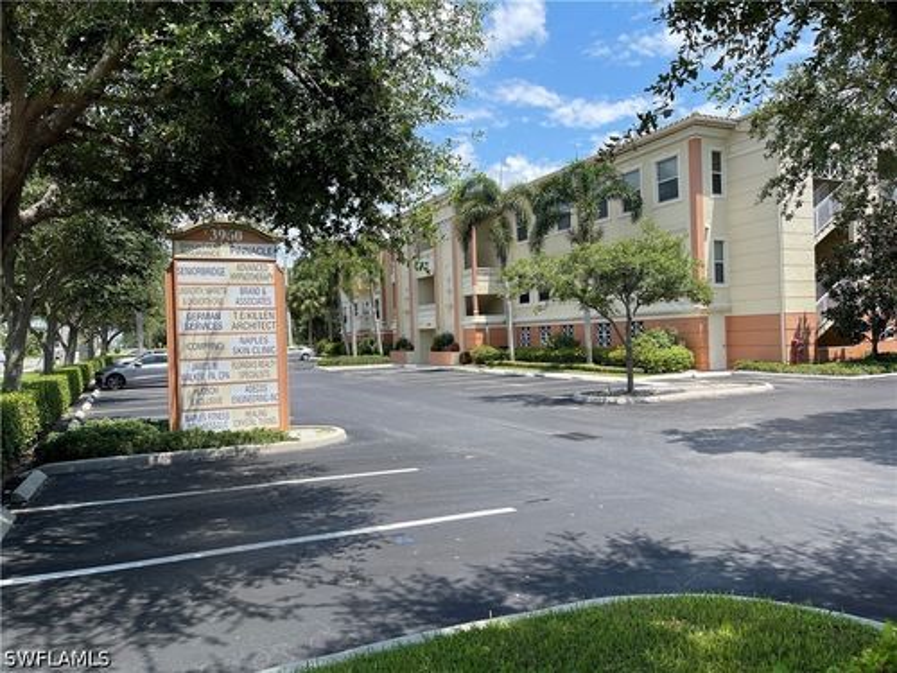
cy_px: 336
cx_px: 448
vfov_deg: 53.1
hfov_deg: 67.3
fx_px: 674
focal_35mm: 26
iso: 50
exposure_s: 1/3165
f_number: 1.6
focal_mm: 5.1
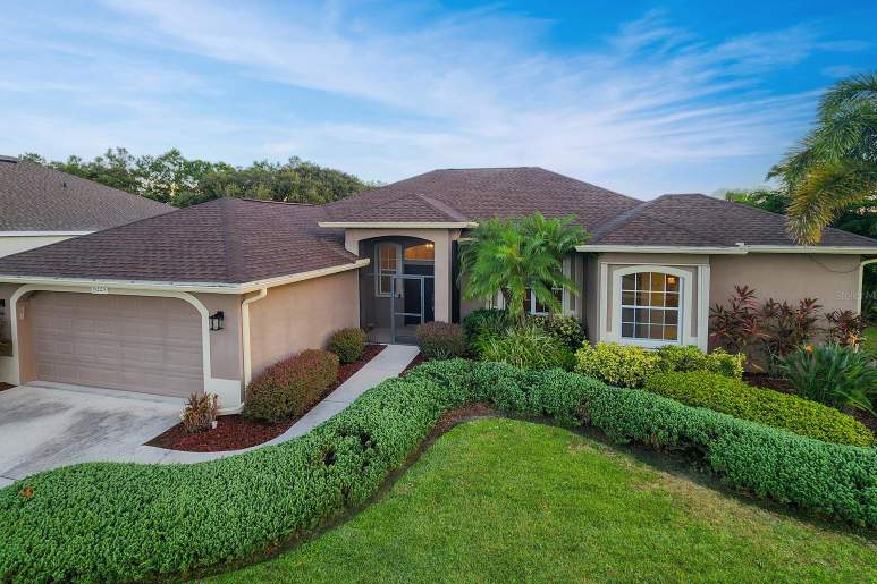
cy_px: 295
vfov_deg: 81.2
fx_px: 341
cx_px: 435
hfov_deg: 104.3
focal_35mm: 14
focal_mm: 2.2
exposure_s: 1/120
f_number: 2.2
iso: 50
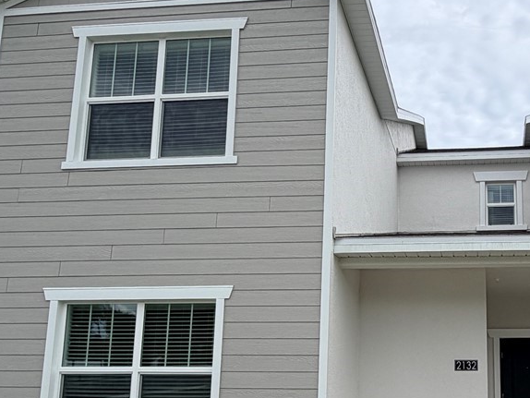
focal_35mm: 39
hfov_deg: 45.8
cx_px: 410
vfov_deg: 36.3
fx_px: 597
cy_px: 278
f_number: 2.2
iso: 20
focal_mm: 2.22
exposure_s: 1/864
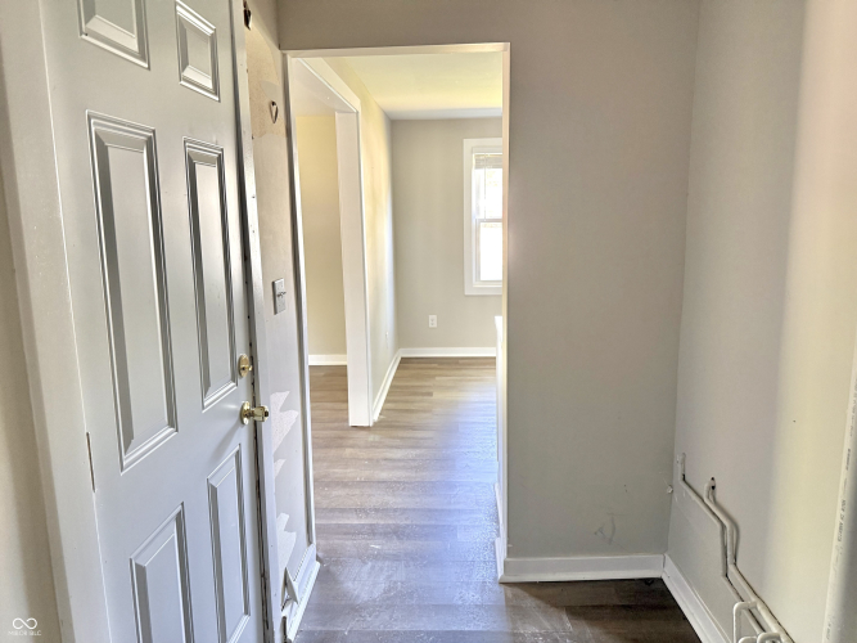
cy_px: 322
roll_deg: +0.4
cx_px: 428
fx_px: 594
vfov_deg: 56.8
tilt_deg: -9.4
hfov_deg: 71.6
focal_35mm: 24
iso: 320
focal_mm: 6.76
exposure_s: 1/60
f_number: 1.78
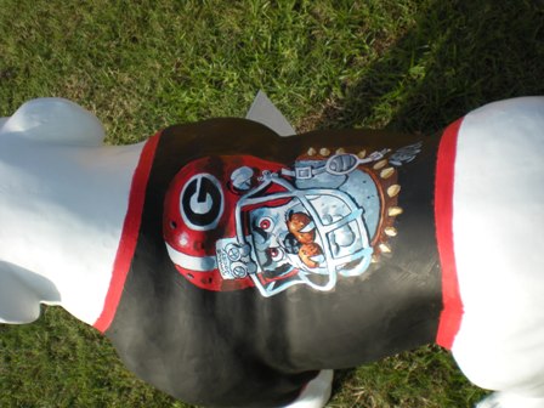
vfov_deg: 32.9
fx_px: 691
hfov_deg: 42.9
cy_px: 204
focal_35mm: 44
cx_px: 272
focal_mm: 7.4
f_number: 4.9
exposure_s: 1/203
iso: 64
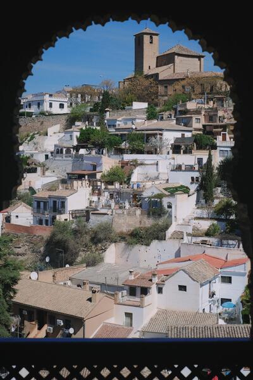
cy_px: 190
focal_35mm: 53
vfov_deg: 37.5
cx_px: 126
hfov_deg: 25.5
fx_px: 559
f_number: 8
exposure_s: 1/950
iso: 320
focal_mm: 35
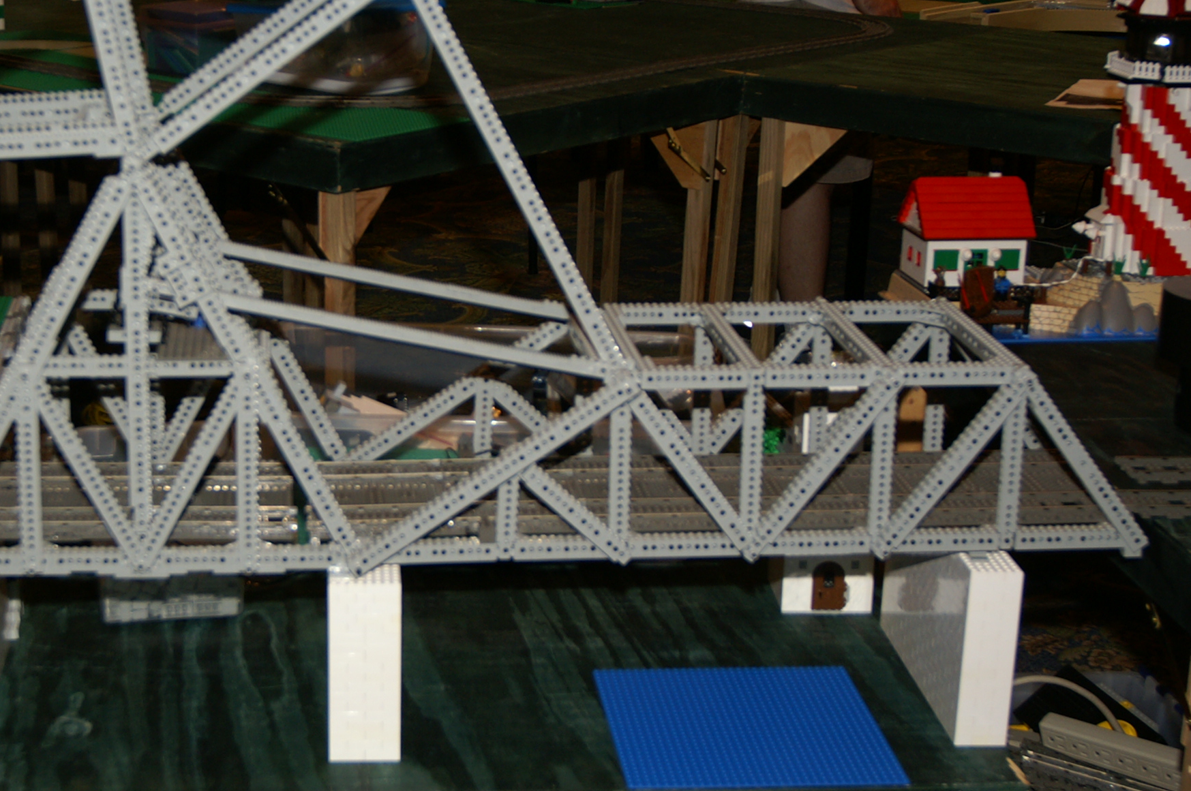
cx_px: 405
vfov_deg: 21.9
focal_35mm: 62
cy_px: 351
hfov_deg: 32.2
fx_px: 2049
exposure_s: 1/60
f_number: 4
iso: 200
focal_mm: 24
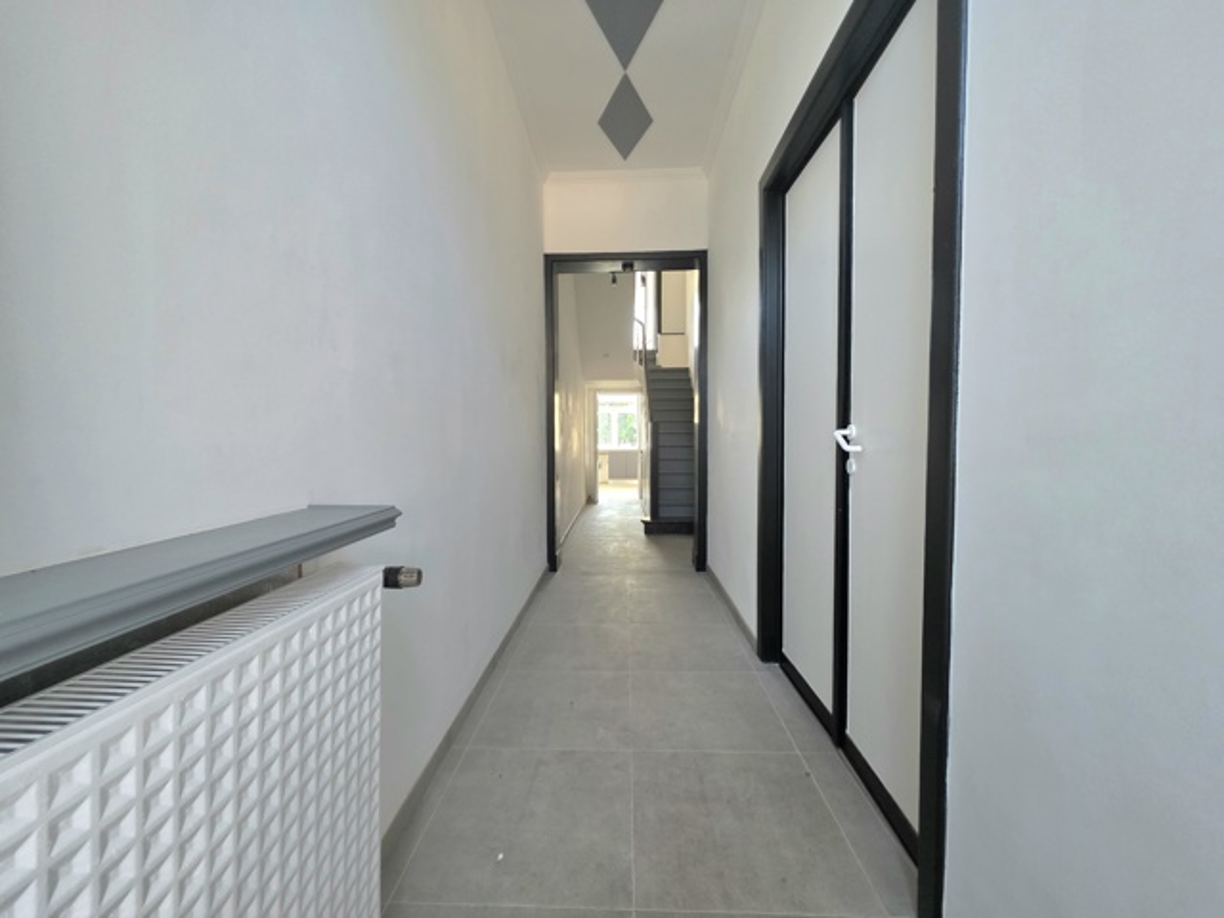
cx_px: 612
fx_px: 460
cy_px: 459
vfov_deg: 89.9
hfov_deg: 106.2
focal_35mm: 13
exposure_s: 1/101
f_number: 1.9
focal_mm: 2.2
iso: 500
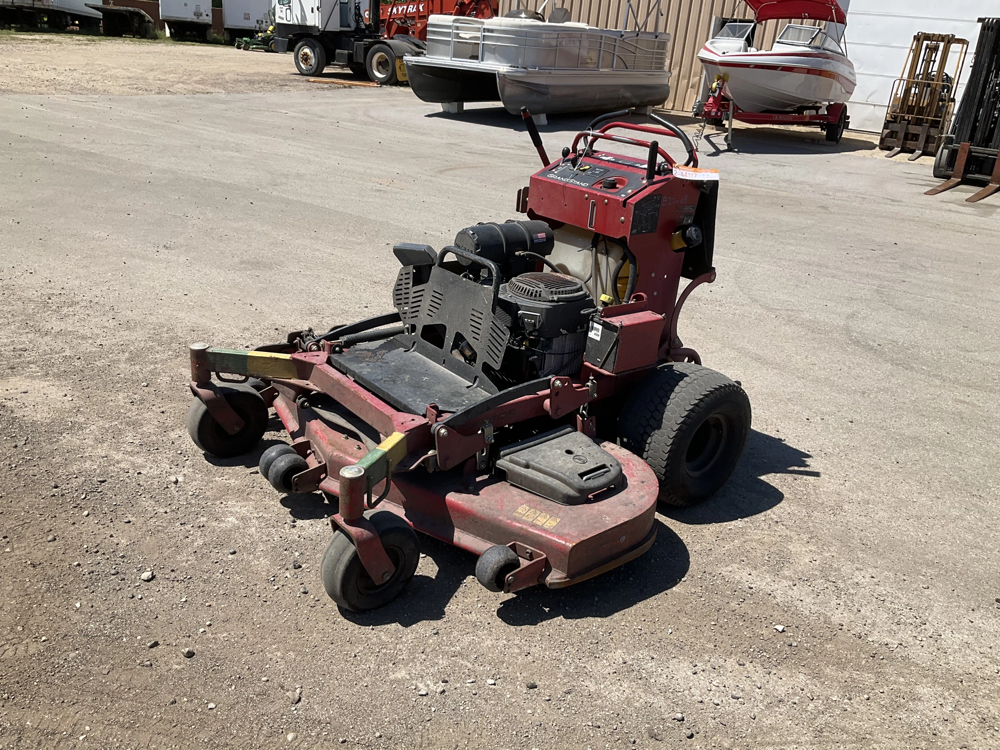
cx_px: 500
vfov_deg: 48.2
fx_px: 838
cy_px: 375
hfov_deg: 61.7
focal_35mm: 29
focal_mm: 3
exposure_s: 1/1848
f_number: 1.8
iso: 25
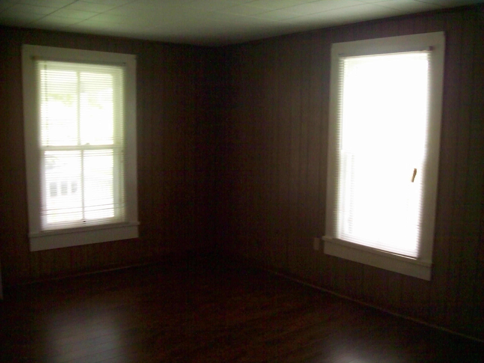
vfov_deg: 39.6
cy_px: 182
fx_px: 503
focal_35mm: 36
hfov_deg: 51.4
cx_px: 242
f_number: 2.7
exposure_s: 1/64
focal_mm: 6
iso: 160
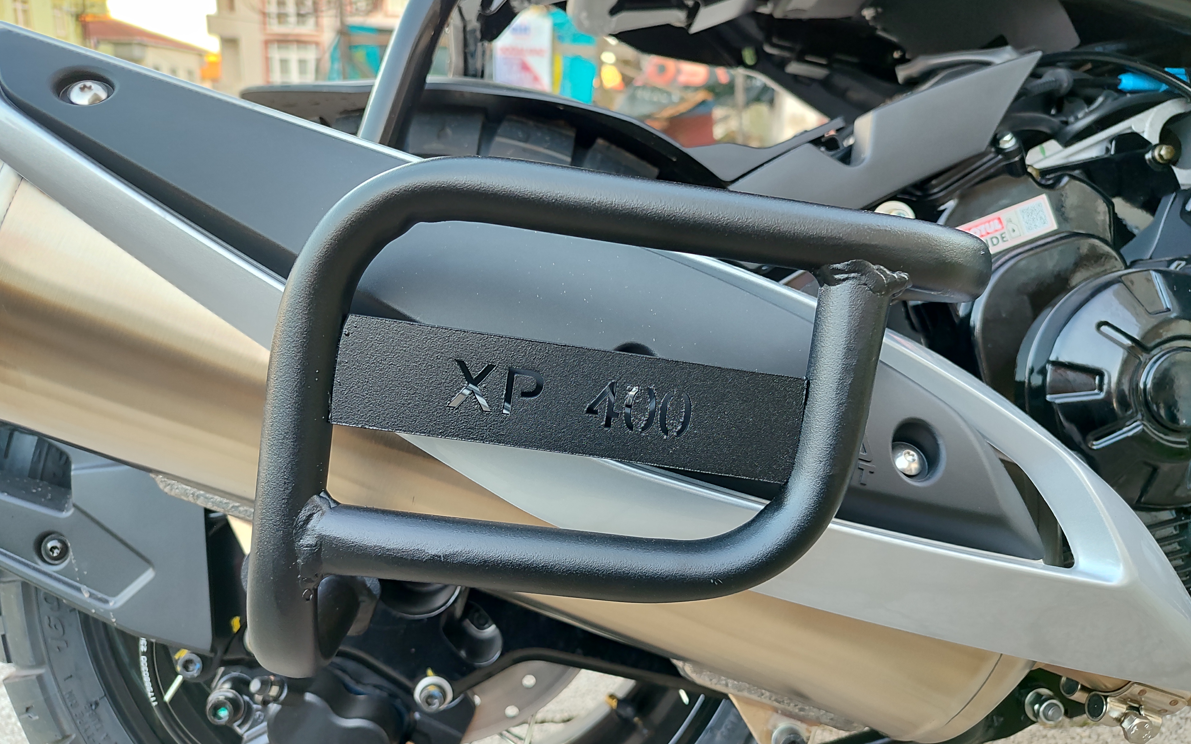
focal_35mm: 27
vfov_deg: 46.0
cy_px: 362
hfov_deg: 68.4
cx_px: 592
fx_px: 876
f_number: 1.89
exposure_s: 1/50
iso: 116
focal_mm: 5.95
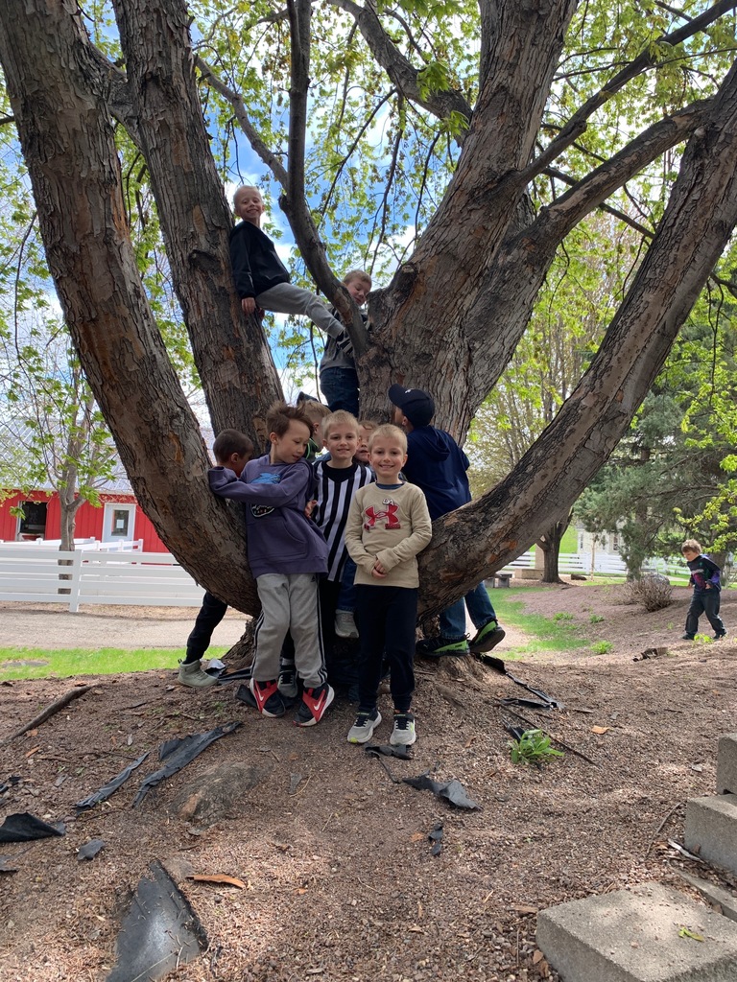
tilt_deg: +3.5
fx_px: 738
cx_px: 368
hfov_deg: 53.1
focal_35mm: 26
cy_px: 491
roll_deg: -3.4
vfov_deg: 67.3
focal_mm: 4.25
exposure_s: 1/302
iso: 25
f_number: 1.8
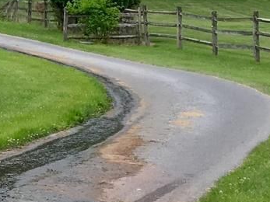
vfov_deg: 8.5
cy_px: -85
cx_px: -441
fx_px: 1333
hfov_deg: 9.8
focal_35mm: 171
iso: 25
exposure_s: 1/283
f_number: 2.2
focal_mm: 4.15
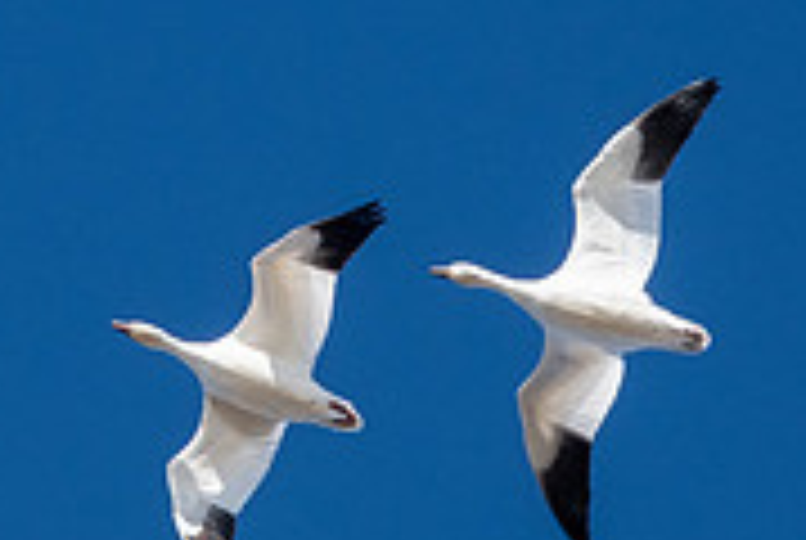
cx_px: -50
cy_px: 271
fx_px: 61872
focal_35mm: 2759
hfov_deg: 0.7
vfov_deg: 0.5
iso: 360
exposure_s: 1/400
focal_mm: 500
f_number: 11
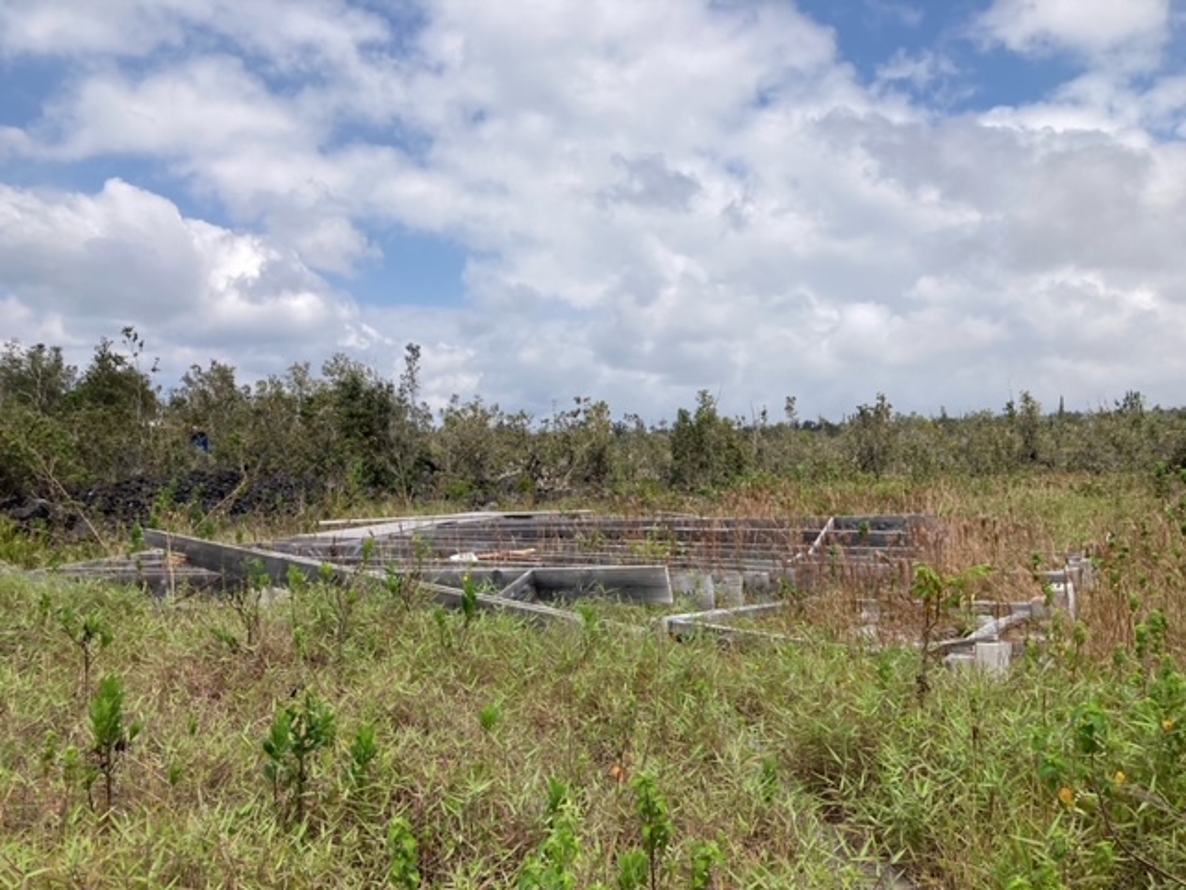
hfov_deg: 63.4
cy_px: 445
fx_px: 959
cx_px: 593
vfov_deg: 49.7
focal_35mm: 28
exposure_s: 1/3745
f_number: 1.8
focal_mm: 3.99
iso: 25
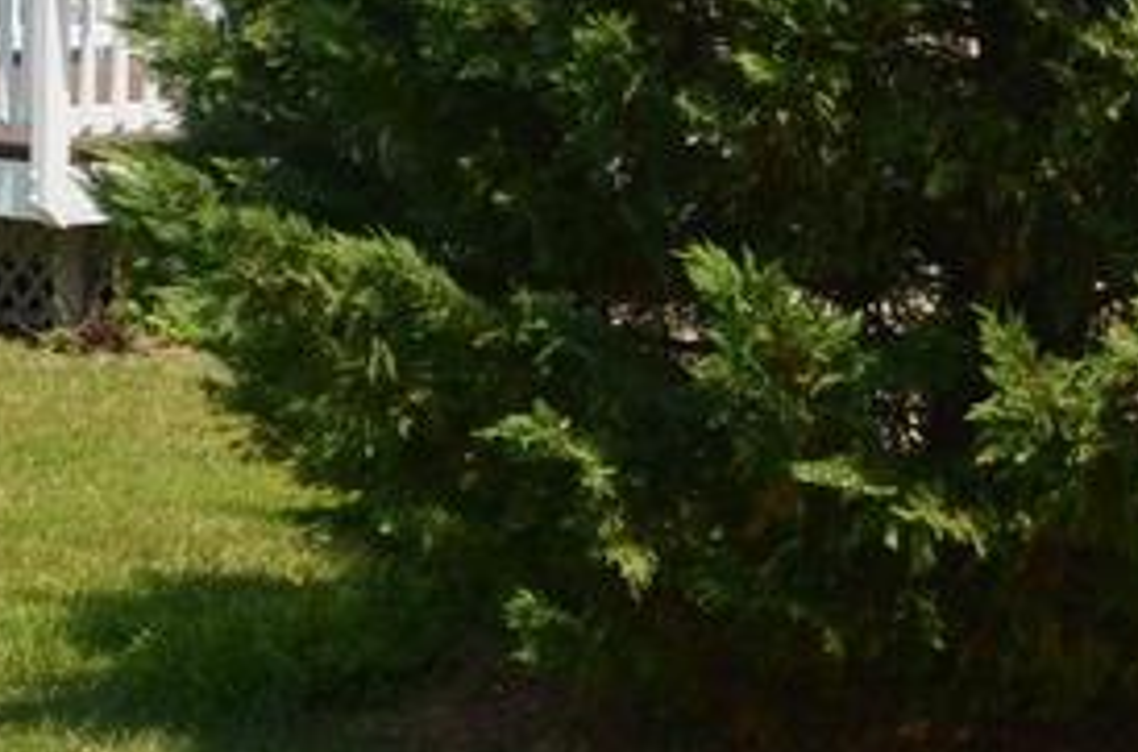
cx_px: 1728
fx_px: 4476
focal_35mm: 142
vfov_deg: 9.3
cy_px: -488
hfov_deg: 13.6
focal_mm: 18
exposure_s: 1/200
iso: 100
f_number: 8
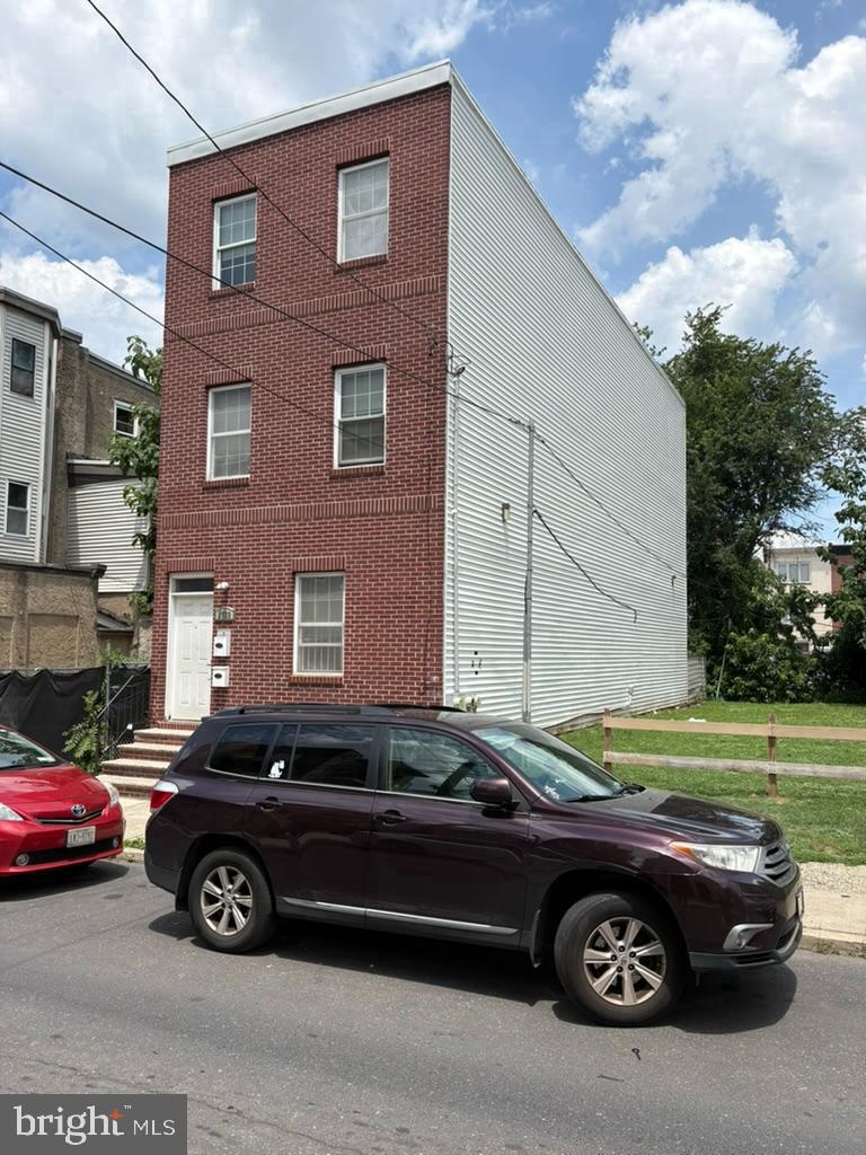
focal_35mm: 26
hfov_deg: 53.1
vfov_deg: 67.3
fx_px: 867
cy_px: 578
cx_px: 433
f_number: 1.6
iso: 50
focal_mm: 5.96
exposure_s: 1/3279
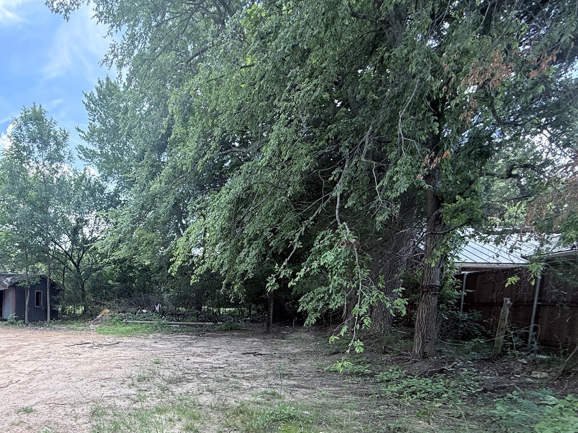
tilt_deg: -7.3
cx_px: 159
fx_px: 367
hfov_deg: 72.2
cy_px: 339
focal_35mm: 22
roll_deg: -2.6
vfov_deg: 57.1
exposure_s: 1/338
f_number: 2.2
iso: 50
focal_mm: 2.22
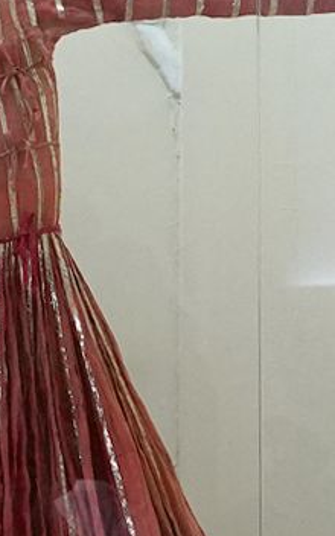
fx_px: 2030
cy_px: 471
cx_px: -79
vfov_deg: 14.9
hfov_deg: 9.3
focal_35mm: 139
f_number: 7.1
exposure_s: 1/80
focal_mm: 24
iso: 3200
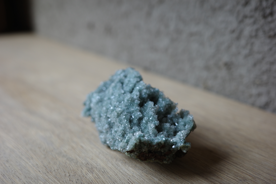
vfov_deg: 33.4
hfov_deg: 48.5
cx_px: 138
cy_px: 92
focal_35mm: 40
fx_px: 307
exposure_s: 1/125
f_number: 2.8
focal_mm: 26
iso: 200
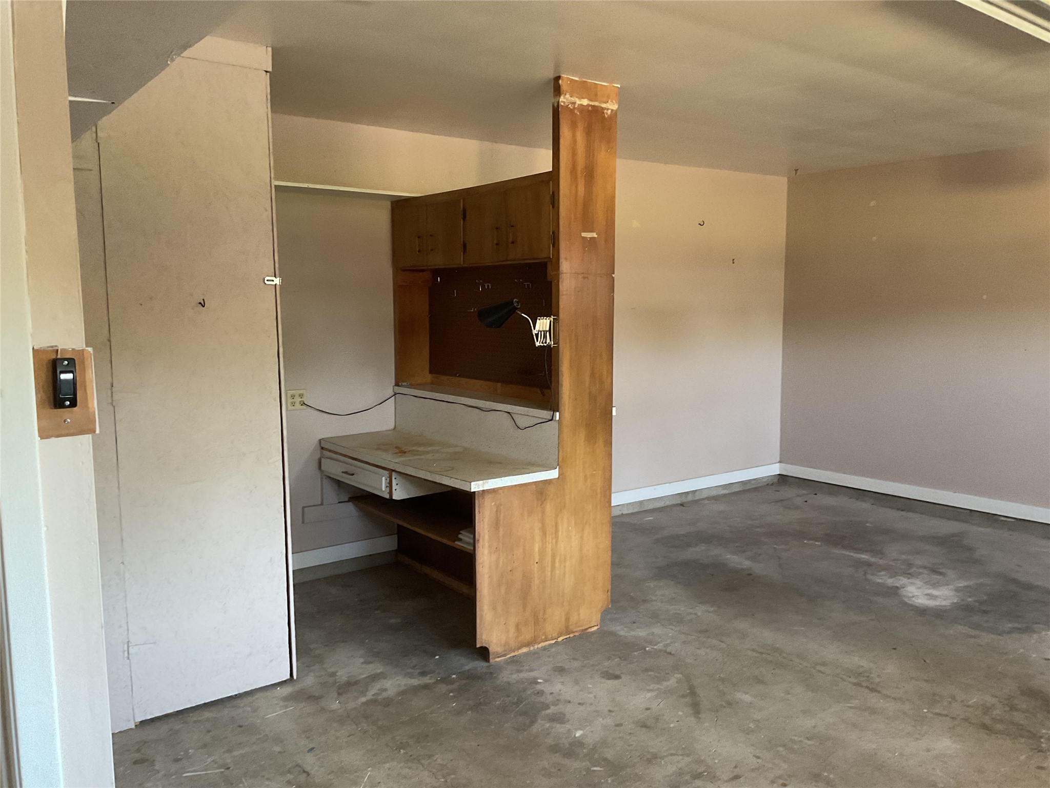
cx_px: 525
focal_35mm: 29
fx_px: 880
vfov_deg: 48.2
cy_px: 394
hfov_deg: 61.7
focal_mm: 3
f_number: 1.8
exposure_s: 1/60
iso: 250
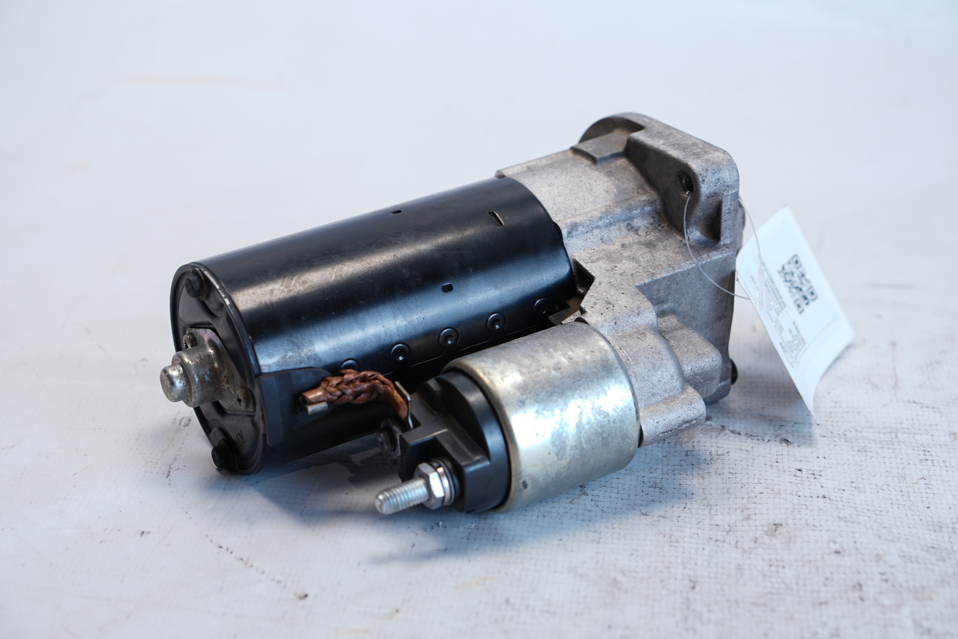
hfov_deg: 28.8
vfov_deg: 19.5
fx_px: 1863
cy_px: 320
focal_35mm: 70
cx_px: 479
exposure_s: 1/15
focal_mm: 47
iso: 50
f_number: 4.5
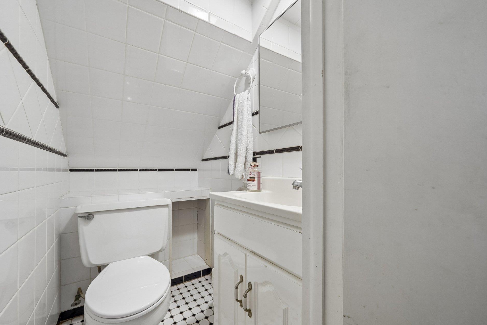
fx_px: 176
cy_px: 163
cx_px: 224
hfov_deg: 108.1
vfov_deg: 85.4
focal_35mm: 13
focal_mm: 12
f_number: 11
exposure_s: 1/2
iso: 500
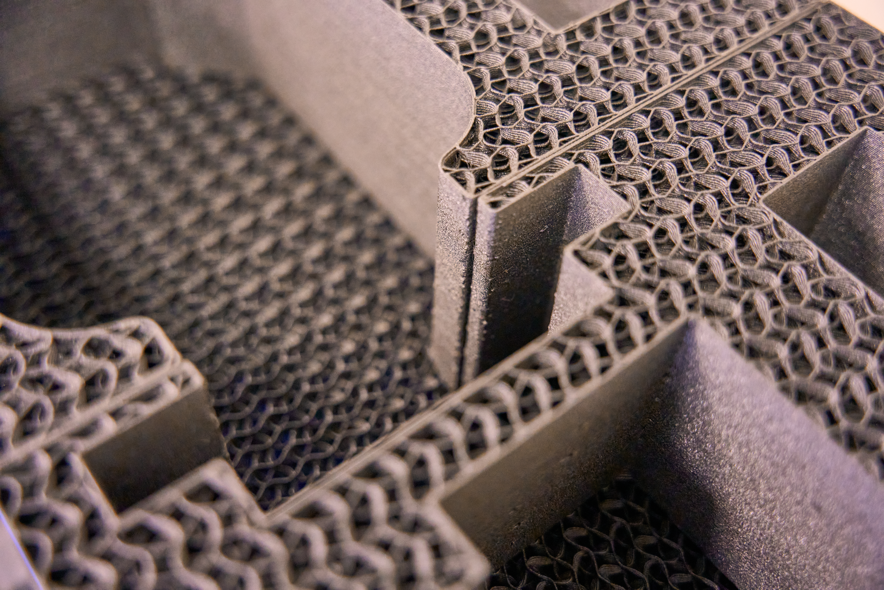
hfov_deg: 52.3
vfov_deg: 36.2
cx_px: 442
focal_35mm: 37
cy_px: 295
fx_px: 901
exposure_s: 1/125
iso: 10000
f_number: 2.8
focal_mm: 36.7
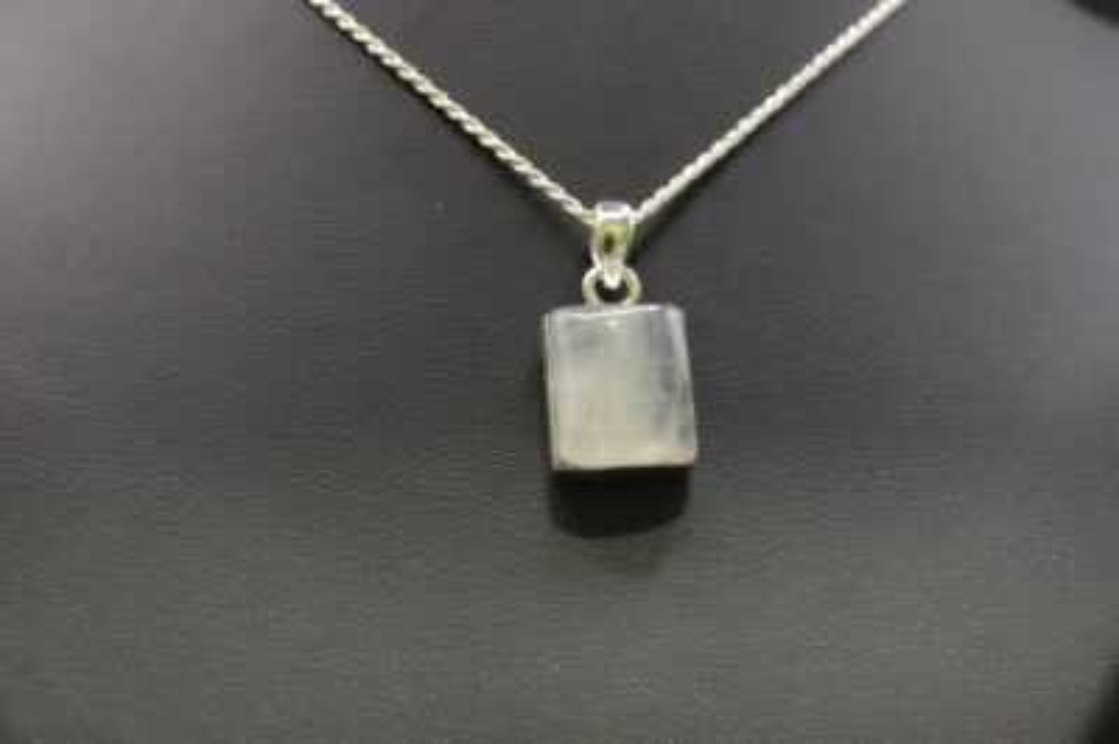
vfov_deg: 16.5
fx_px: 2562
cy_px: 372
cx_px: 560
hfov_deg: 24.6
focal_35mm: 82
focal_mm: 55
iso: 800
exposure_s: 1/8
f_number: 5.6
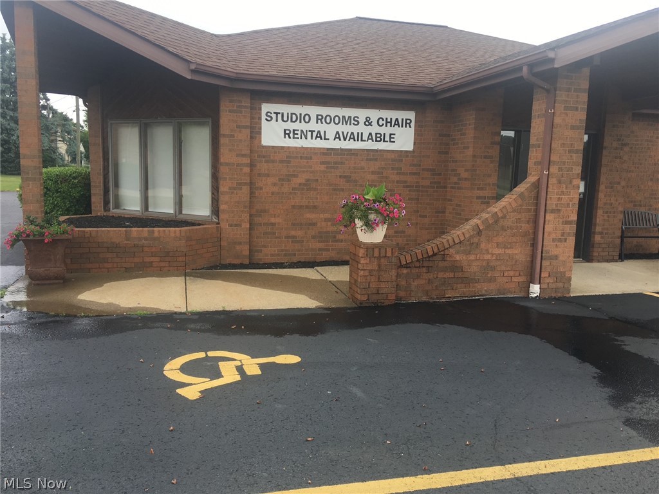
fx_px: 552
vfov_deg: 48.2
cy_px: 247
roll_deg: -1.7
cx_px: 330
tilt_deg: -5.7
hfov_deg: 61.7
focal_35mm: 29
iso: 25
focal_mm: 4.15
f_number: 2.2
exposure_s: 1/342
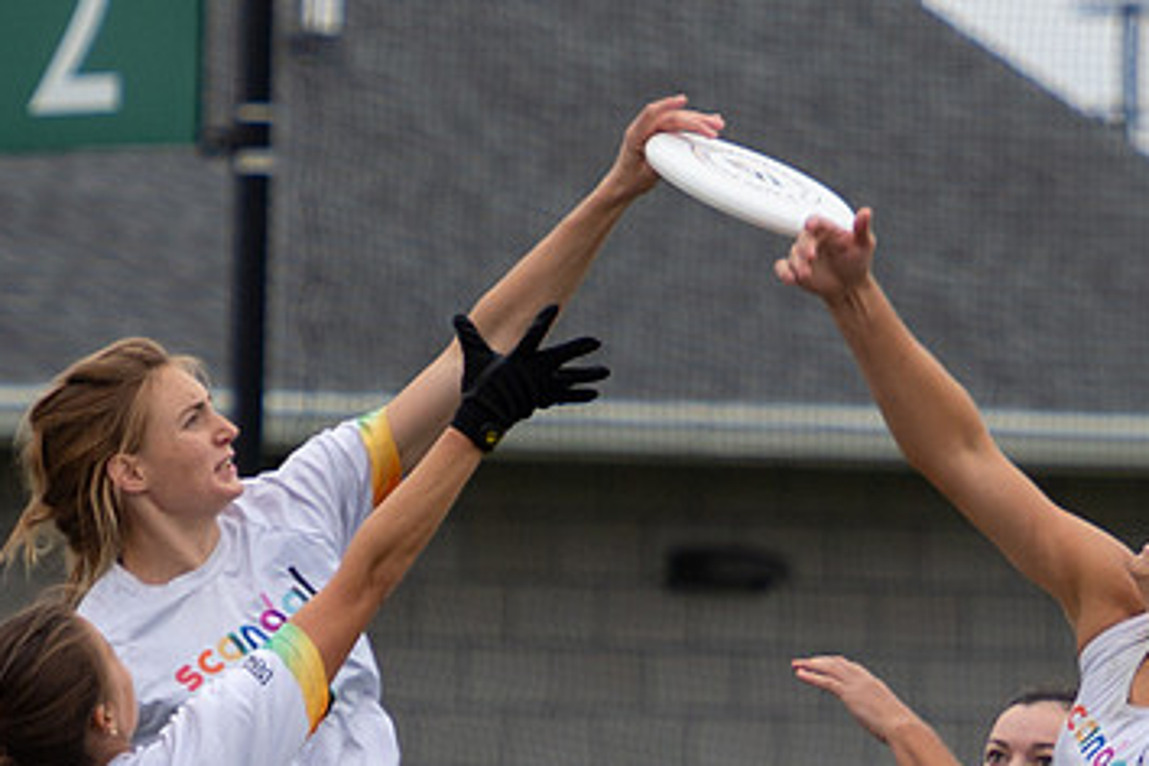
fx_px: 29744
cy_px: 870
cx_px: 1024
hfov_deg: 2.2
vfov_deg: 1.5
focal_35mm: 932
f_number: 5.6
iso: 450
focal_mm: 240
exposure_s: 1/1000
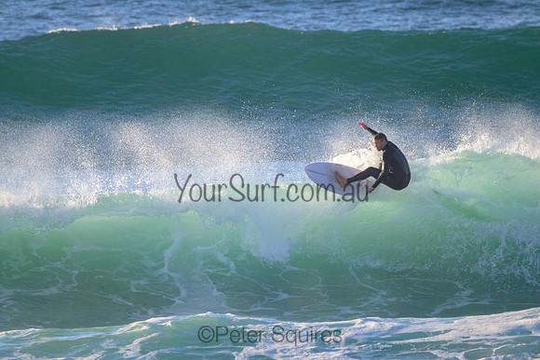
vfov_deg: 1.7
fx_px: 12002
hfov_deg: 2.6
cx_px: 270
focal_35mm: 800
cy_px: 180
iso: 2000
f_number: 11
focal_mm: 800
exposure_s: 1/1600
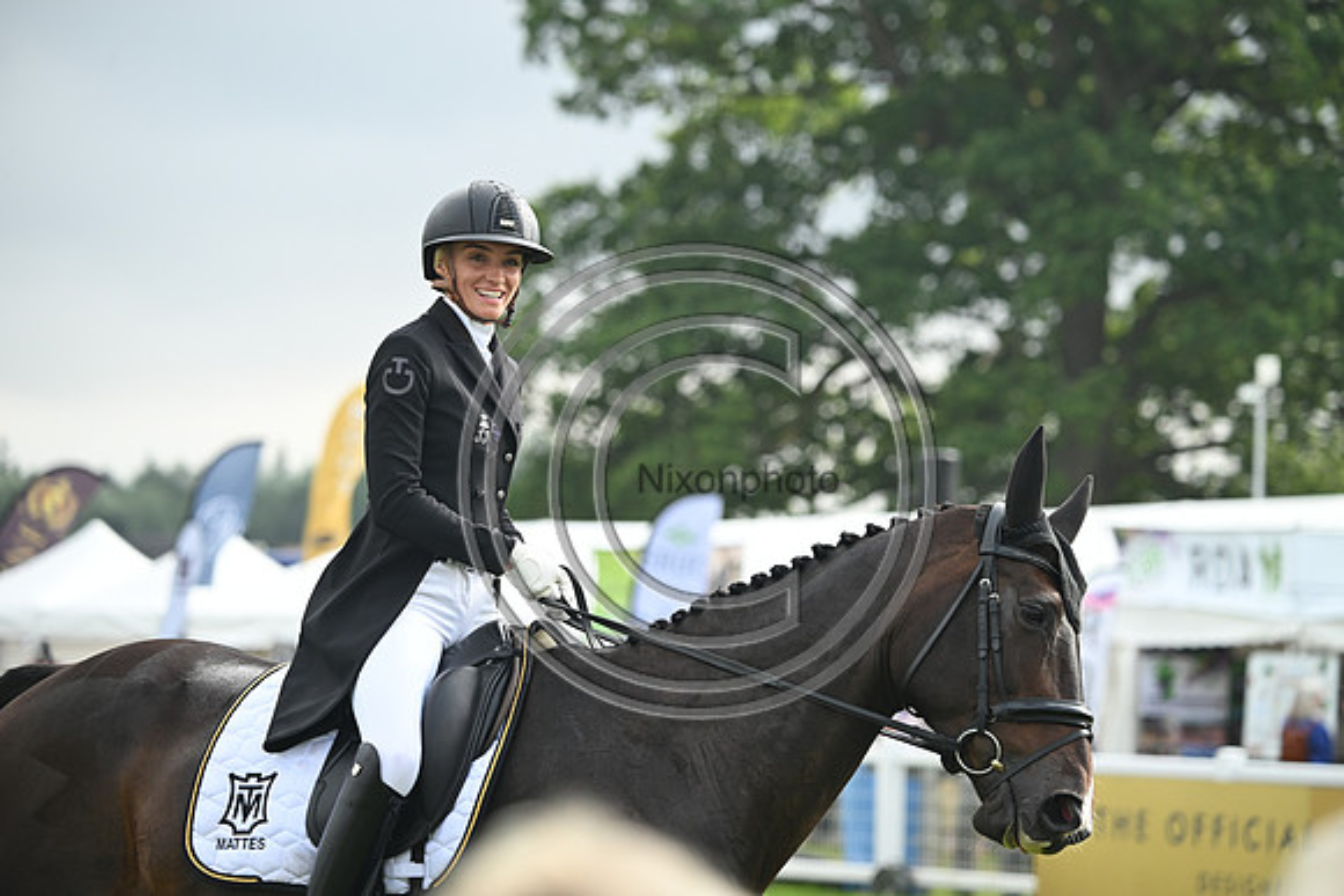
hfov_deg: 11.1
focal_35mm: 185
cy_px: 448
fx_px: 6908
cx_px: 672
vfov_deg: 7.4
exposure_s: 1/1250
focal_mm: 185
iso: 800
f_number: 5
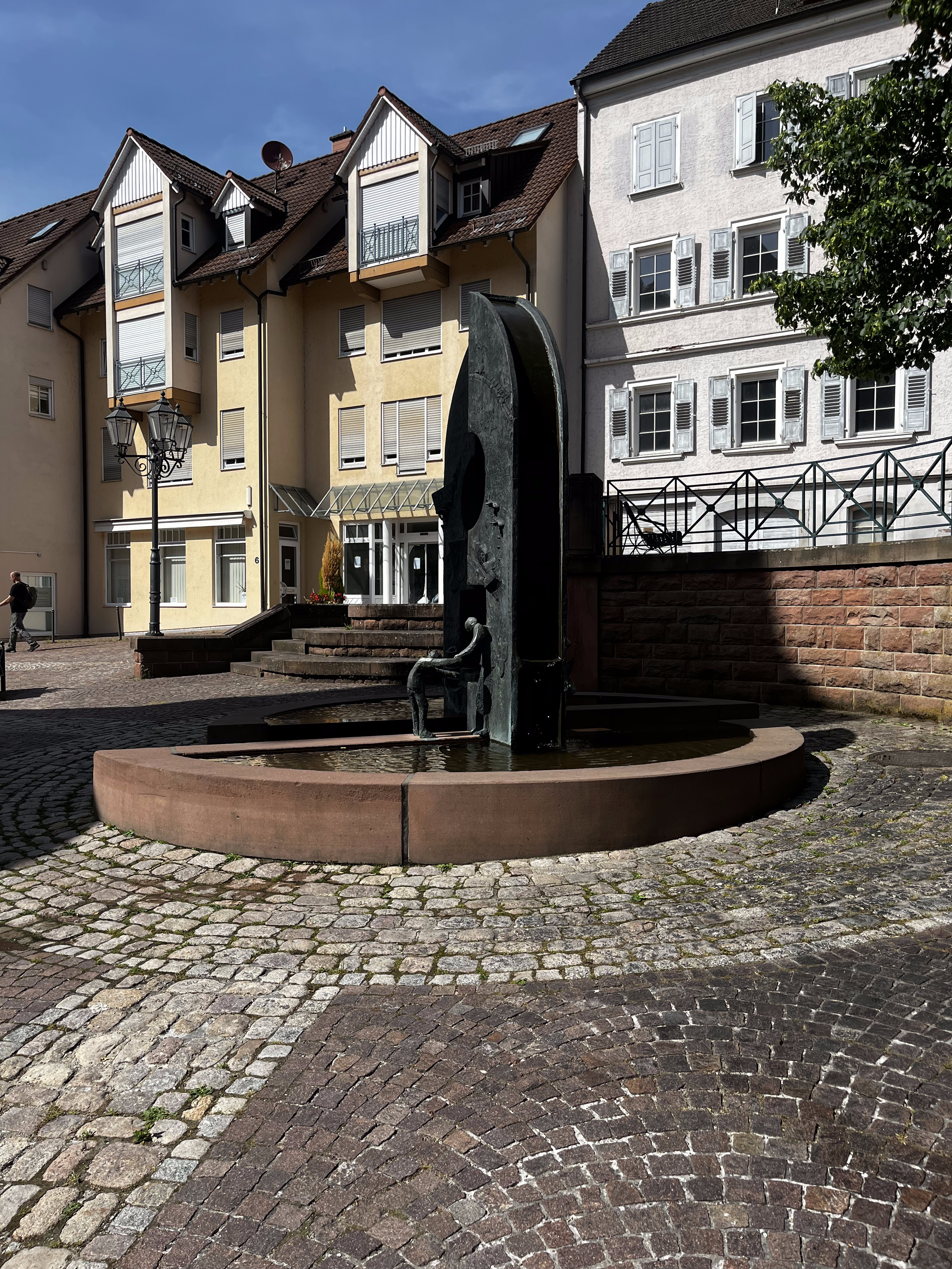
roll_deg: +0.9
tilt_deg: -1.8
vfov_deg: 67.3
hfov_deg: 53.1
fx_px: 953
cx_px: 476
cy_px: 634
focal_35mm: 26
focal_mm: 5.1
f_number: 1.6
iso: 50
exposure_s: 1/3876
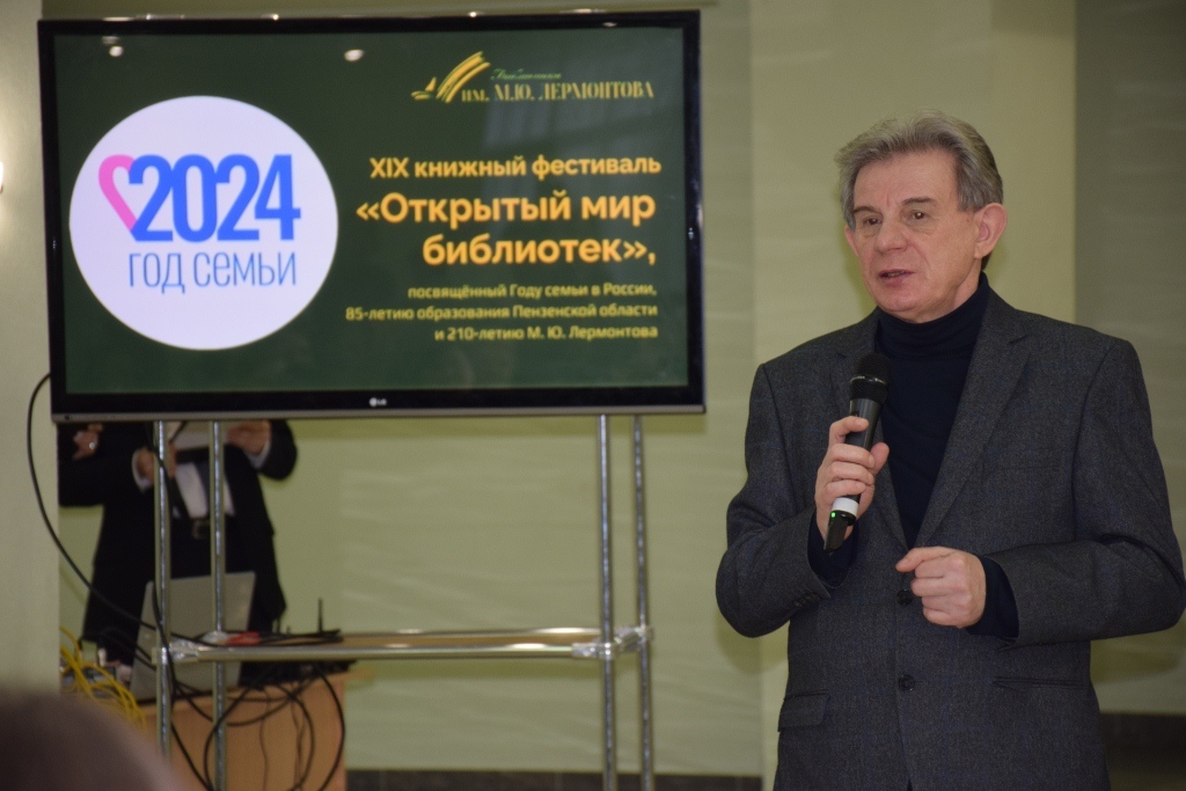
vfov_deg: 8.7
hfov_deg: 13.0
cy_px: 396
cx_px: 593
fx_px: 5189
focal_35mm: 158
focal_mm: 105
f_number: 5.6
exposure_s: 1/80
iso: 800
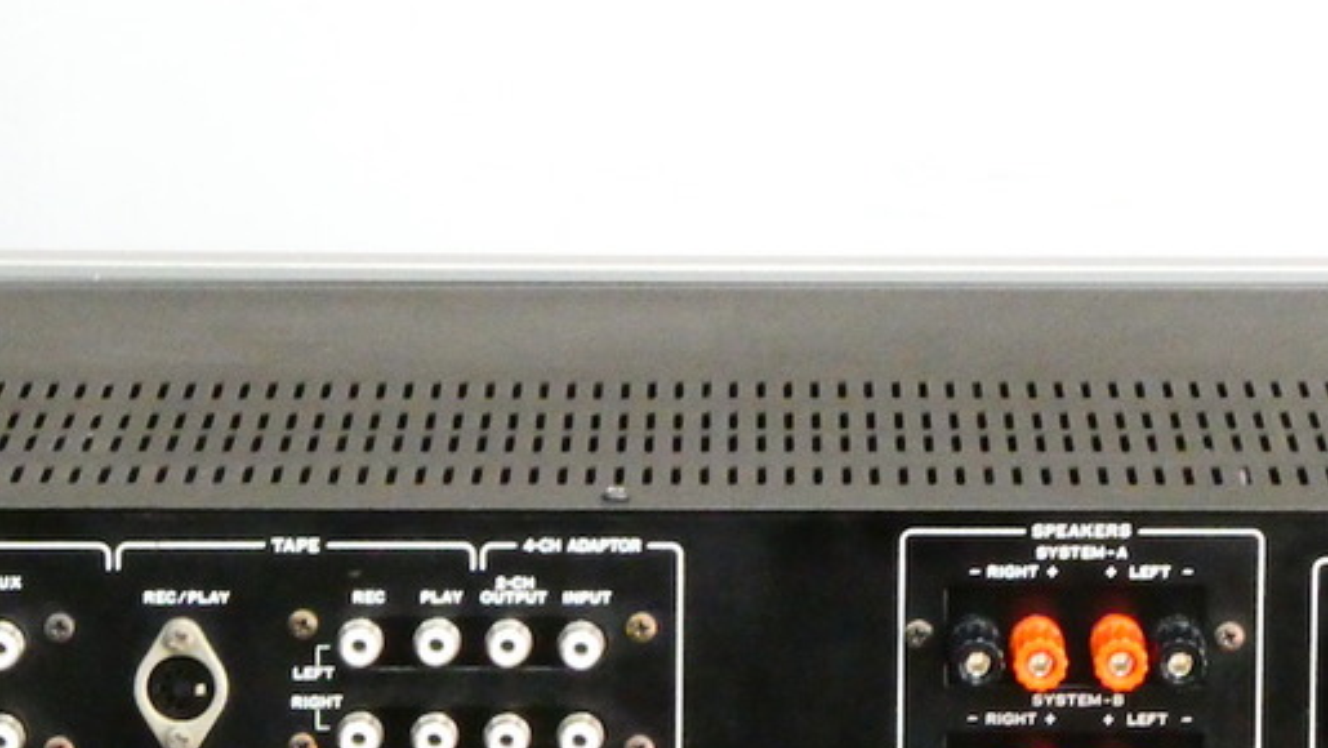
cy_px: 596
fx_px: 9651
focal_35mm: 274
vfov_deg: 4.4
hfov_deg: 7.9
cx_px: 616
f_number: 8
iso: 1600
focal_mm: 24.2
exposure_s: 1/20
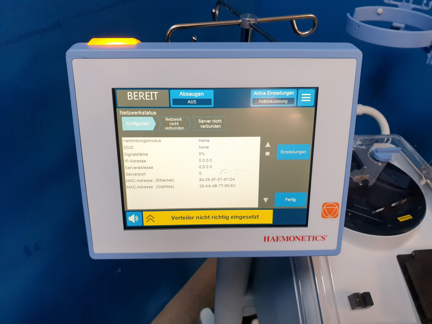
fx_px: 324
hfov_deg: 67.3
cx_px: 216
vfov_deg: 53.1
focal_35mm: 26
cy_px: 162
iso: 80
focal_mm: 4.3
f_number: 2.4
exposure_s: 1/50
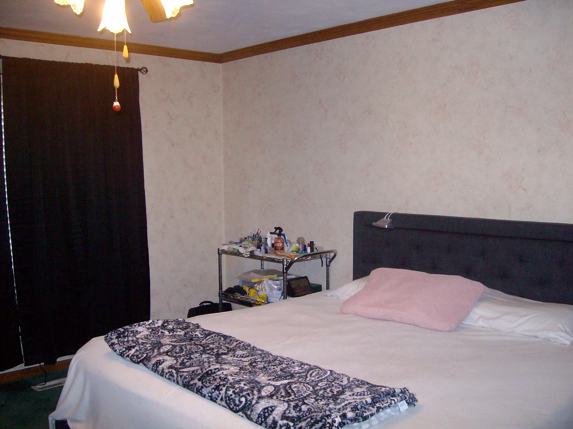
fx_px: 579
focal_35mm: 35
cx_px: 286
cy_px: 214
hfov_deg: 52.6
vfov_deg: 40.7
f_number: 2.8
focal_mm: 5.8
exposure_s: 1/40
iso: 291
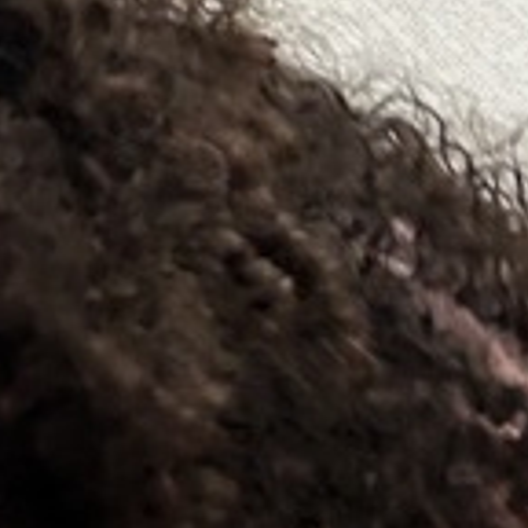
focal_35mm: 163
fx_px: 2813
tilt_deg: -34.8
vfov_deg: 9.9
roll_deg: +1.7
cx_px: -972
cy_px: -576
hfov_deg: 9.0
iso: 100
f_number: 1.5
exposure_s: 1/60
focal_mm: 5.7
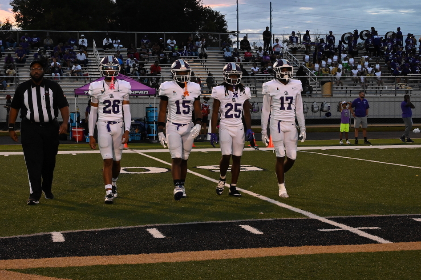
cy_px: 140
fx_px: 772
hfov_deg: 30.5
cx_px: 218
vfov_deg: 20.6
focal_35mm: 66
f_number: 16
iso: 8000
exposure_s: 1/100
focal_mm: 61
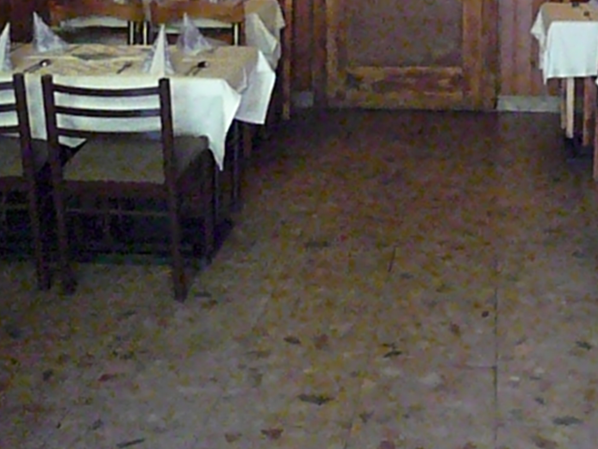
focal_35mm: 66
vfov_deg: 21.7
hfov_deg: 29.1
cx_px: 429
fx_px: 1140
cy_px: 29
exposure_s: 1/80
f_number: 2.8
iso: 3200
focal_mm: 5.8
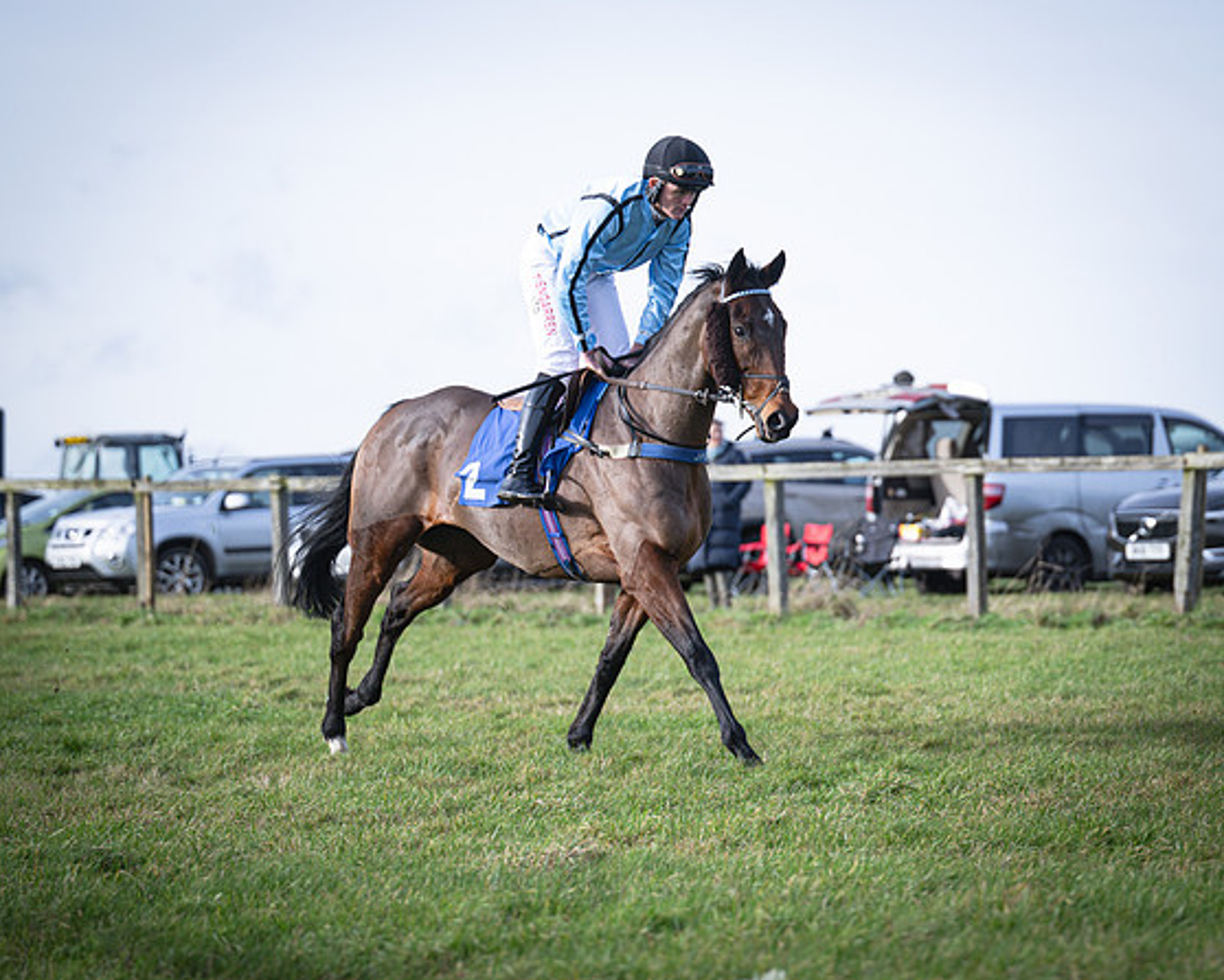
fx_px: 6053
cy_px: 489
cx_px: 737
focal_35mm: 167
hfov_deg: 11.5
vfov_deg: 9.3
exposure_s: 1/1000
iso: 125
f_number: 2.8
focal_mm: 98
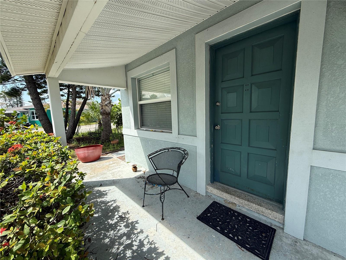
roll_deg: +1.9
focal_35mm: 14
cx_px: 173
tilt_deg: -6.5
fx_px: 140
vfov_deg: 85.7
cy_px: 130
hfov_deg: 102.1
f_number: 2.2
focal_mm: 2.22
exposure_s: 1/1001
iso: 64
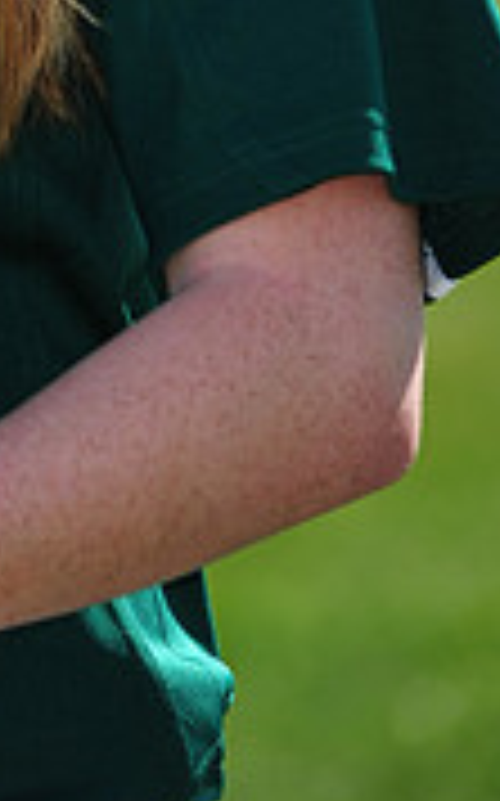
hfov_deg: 2.0
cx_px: -315
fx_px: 14479
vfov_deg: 3.2
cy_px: -428
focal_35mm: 663
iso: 200
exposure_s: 1/1000
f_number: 4.5
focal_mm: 200
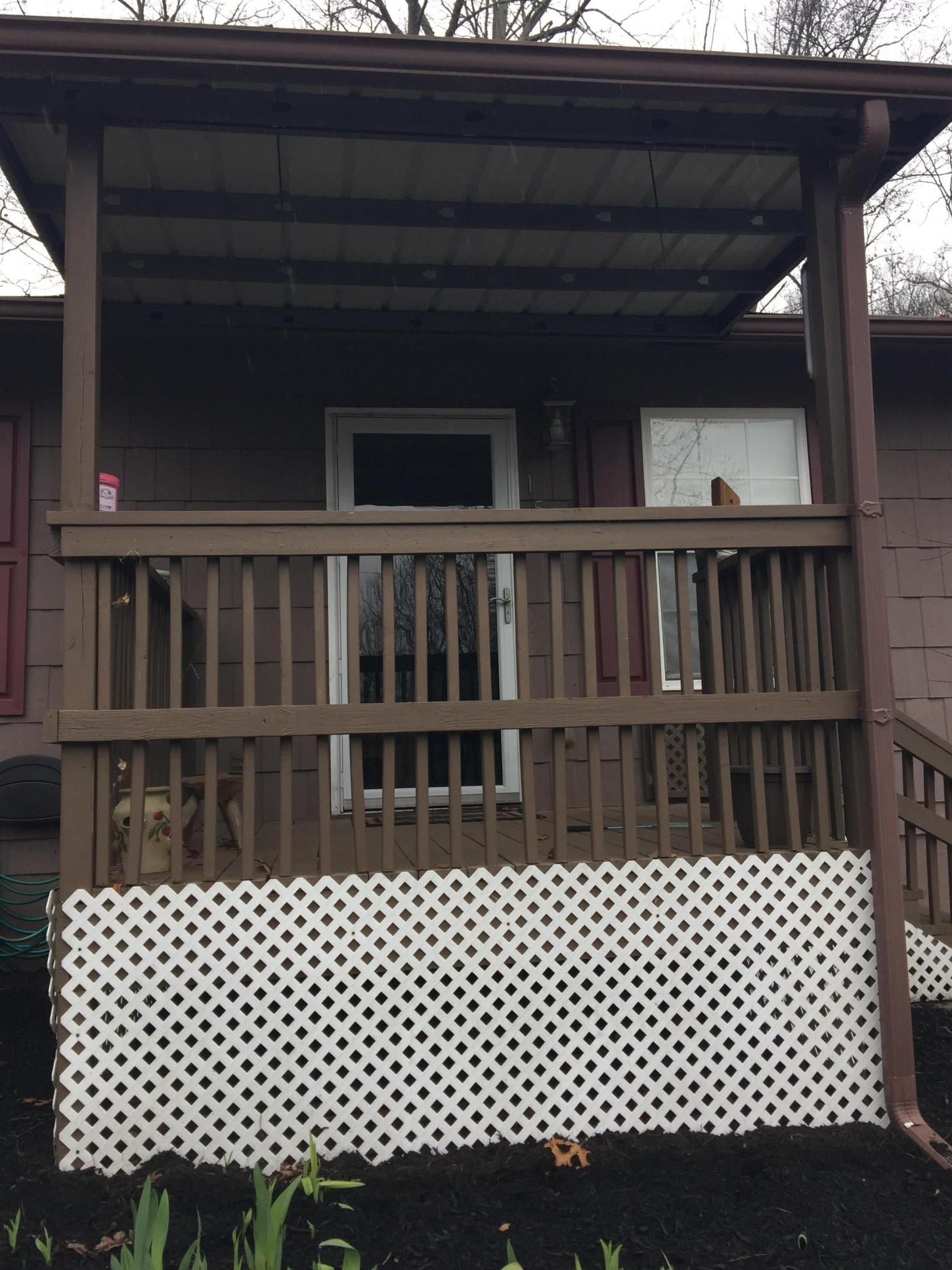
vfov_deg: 59.9
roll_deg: +1.6
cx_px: 471
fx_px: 1100
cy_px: 614
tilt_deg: +8.2
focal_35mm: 30
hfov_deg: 46.8
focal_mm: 4.15
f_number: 2.2
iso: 32
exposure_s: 1/226
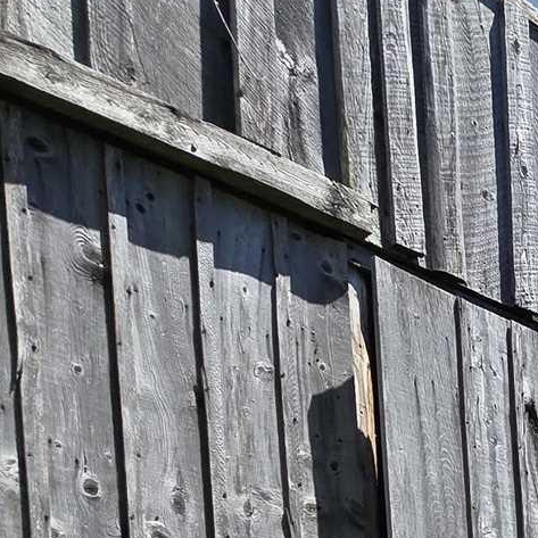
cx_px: 871
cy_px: 845
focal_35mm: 56
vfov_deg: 23.3
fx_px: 985
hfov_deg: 22.8
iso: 50
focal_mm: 2.2
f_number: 2.2
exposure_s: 1/1372
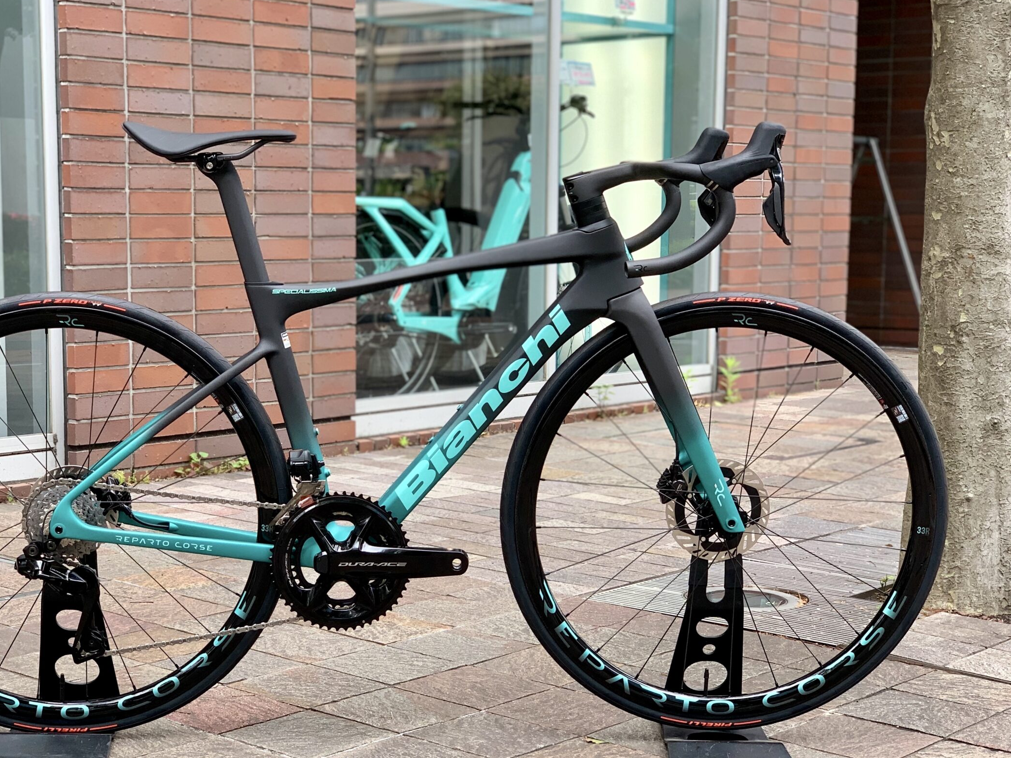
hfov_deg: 30.2
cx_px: 403
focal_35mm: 64
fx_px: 1869
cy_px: 447
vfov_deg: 22.9
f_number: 2.4
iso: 40
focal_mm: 6
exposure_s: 1/122
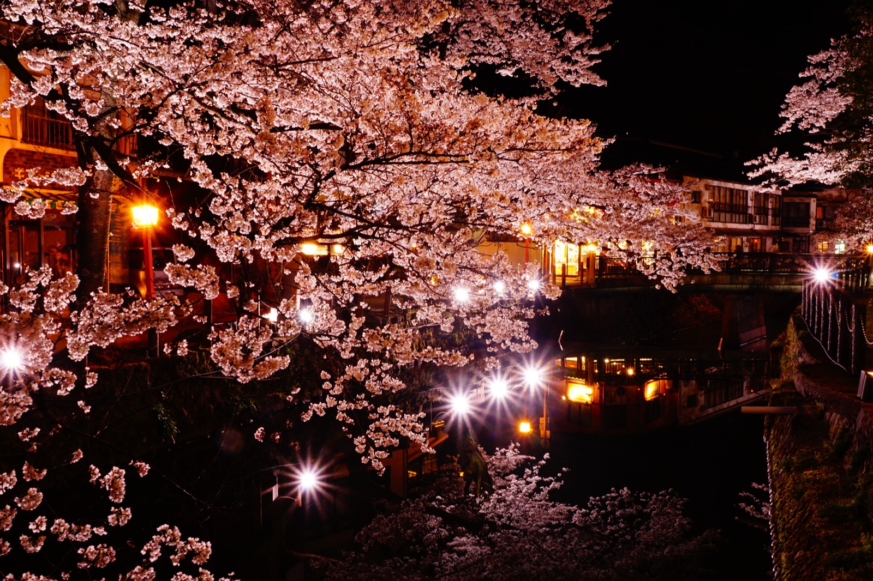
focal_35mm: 36
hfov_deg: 53.1
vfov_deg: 36.9
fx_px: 873
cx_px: 436
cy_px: 290
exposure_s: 22
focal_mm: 24
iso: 200
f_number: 16
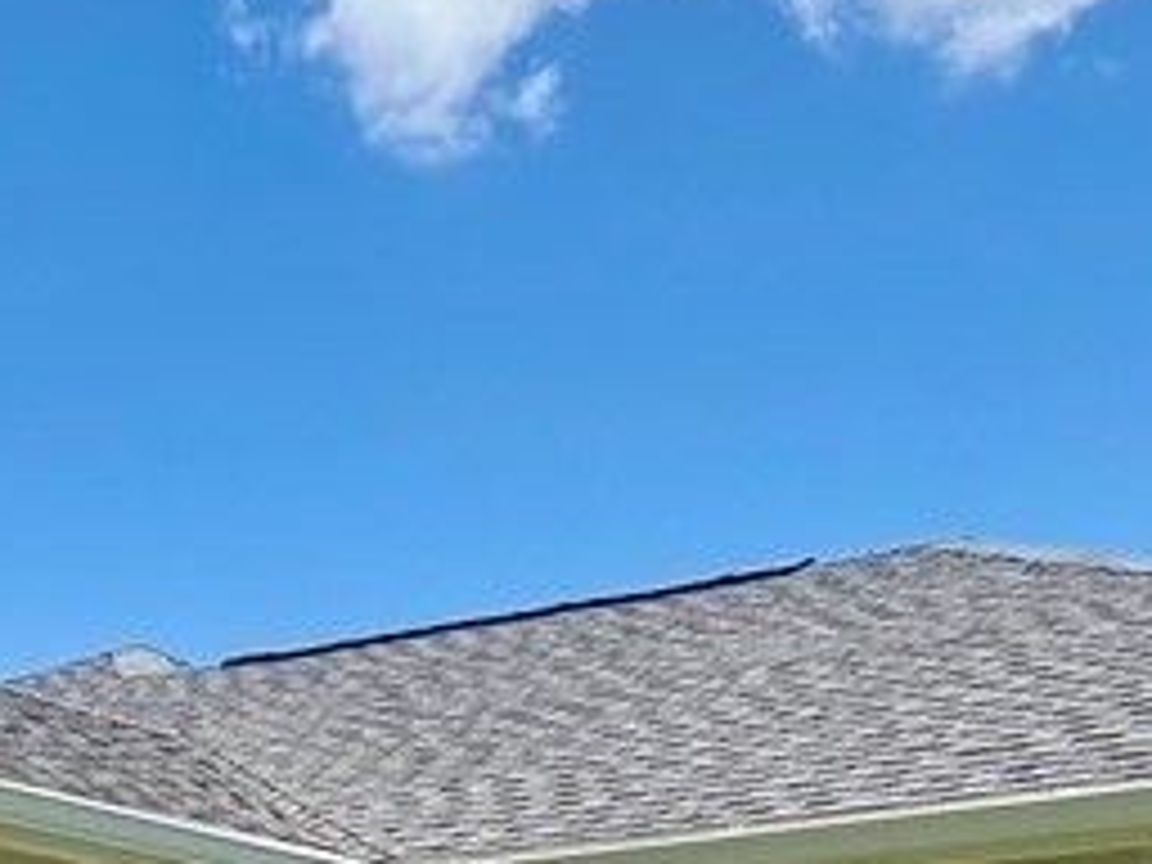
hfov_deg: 20.1
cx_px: 122
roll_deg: +0.9
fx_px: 3195
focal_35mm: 96
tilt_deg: +3.5
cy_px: 1300
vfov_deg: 14.4
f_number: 1.78
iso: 80
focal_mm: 6.76
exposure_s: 1/3759
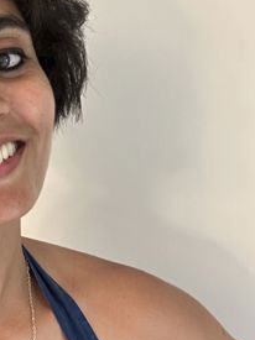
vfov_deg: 29.6
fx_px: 629
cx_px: 53
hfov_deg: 22.6
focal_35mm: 64
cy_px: 274
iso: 320
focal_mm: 2.69
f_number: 1.9
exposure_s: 1/30
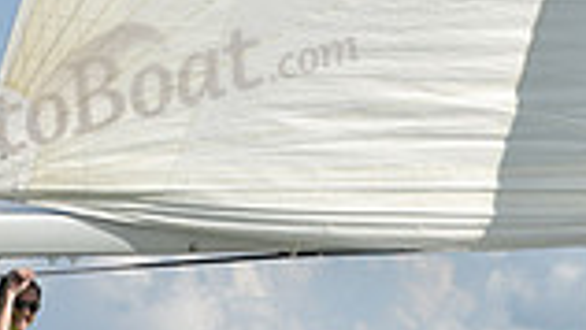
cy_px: 584
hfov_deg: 8.0
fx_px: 4181
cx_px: 553
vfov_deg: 4.5
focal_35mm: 269
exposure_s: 1/2000
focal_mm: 70
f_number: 6.3
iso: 320
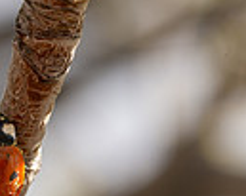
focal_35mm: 254
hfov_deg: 7.6
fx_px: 1848
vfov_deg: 6.1
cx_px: 168
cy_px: 102
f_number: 16
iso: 250
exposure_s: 1/100
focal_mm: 60
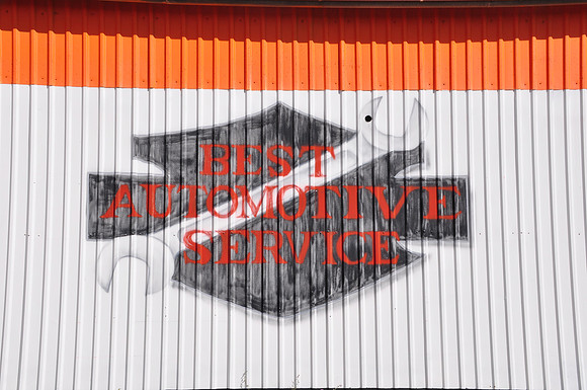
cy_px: 195
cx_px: 294
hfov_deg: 35.1
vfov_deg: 23.7
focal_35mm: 57
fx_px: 928
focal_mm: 38
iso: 200
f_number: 18
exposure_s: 1/200
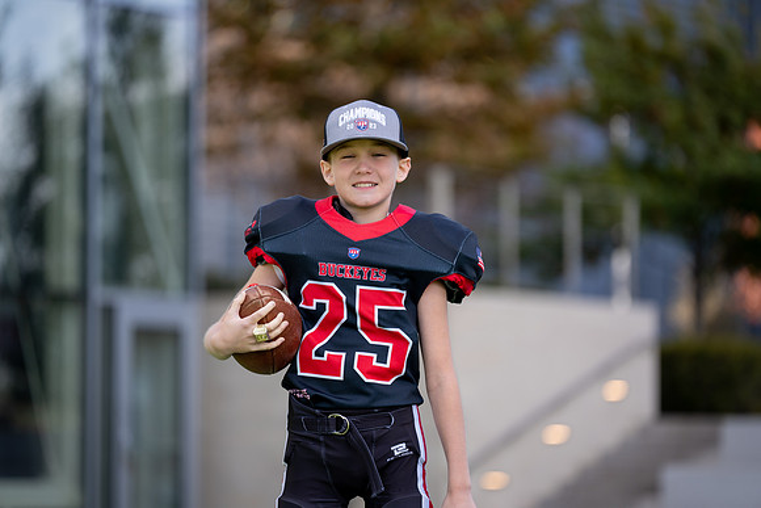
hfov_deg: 12.2
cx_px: 380
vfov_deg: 8.2
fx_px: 3552
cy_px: 254
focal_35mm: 168
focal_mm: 168
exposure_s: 1/500
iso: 100
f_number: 2.8
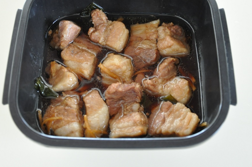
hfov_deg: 35.1
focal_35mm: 57
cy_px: 66
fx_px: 398
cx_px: 122
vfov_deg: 23.7
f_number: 4
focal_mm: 28
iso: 1600
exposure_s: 1/15
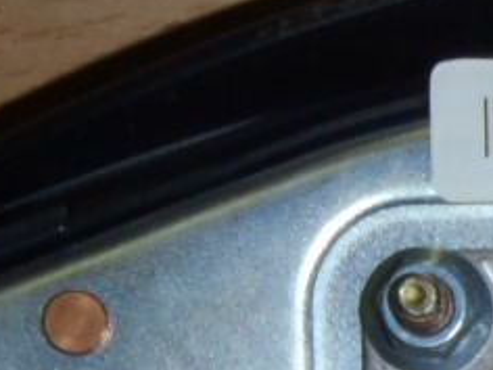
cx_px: 639
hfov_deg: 9.4
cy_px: 876
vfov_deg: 6.8
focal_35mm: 206
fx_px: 2934
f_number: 4.6
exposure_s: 1/40
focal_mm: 6.83
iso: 100
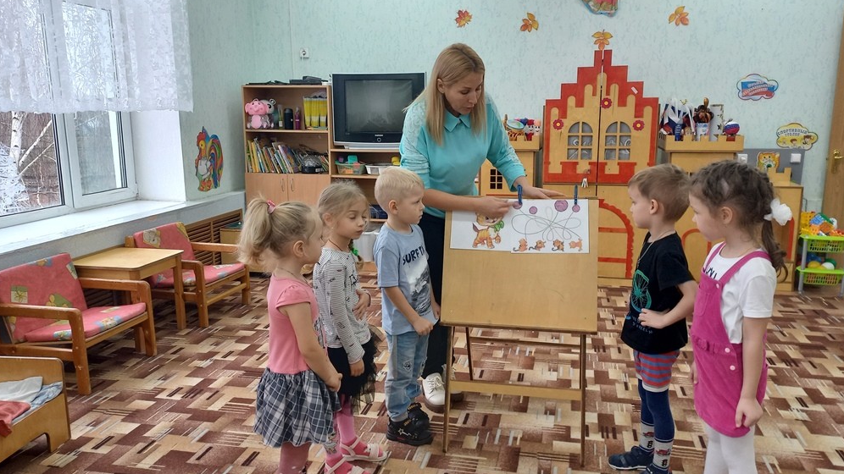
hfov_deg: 67.9
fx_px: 627
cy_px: 234
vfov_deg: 41.5
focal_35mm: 28
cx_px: 428
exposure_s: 1/50
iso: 125
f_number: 1.8
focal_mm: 4.65
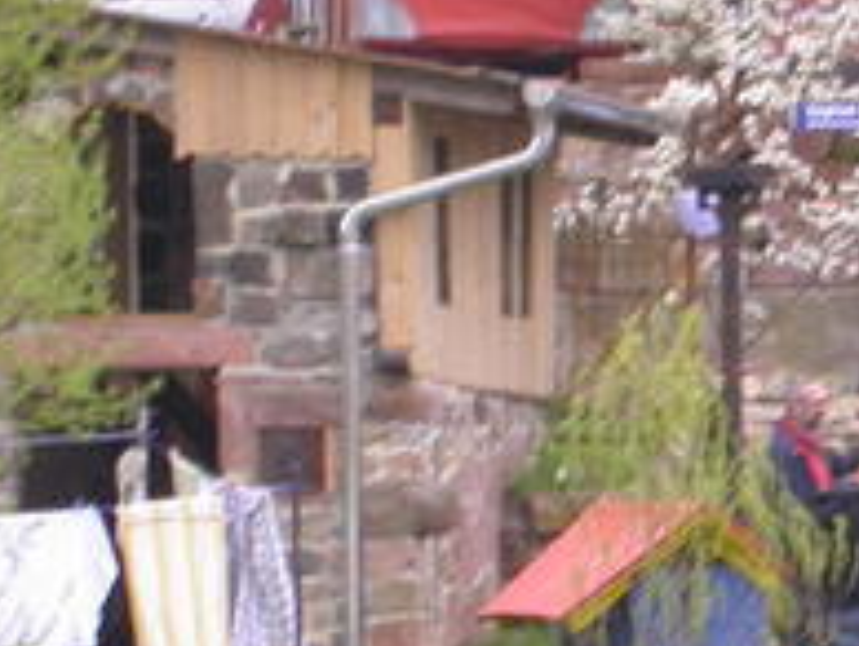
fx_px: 12125
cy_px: 562
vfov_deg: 3.1
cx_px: 1080
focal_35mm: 488
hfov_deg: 4.0
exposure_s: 1/98.3
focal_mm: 30.6
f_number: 4.9
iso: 100
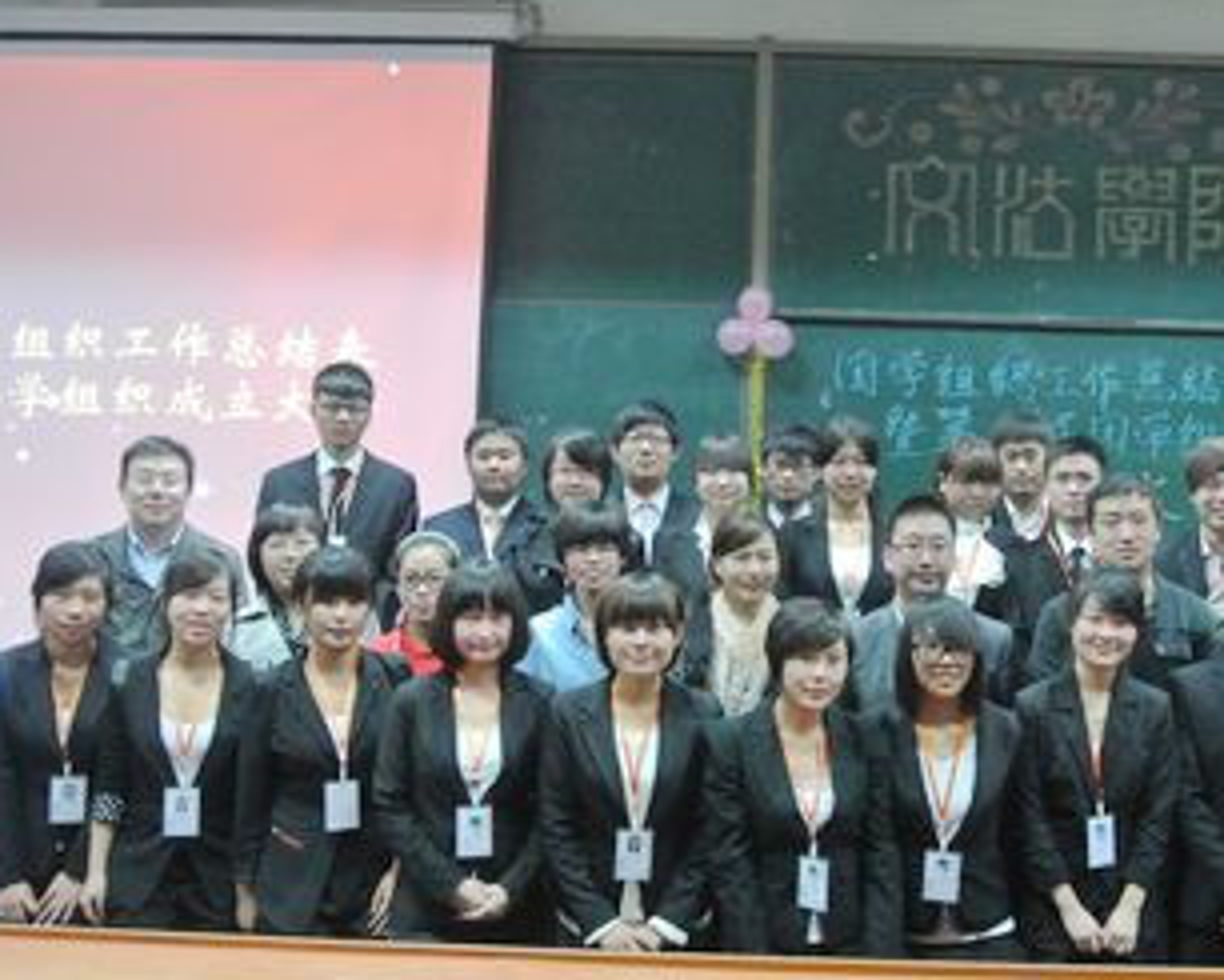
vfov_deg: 37.4
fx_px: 1449
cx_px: 792
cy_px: 486
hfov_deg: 45.2
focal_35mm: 40
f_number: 3.8
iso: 2500
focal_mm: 11.8
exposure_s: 1/30
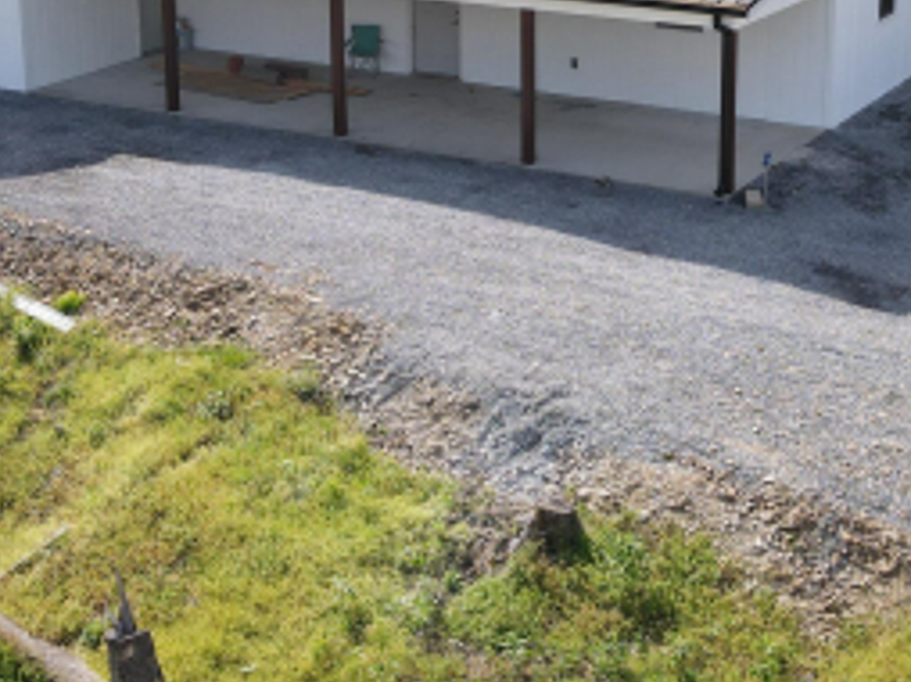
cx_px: 568
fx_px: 1656
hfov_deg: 30.6
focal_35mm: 63
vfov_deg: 23.0
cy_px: 172
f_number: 2.8
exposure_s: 1/350
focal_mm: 4.5
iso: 100
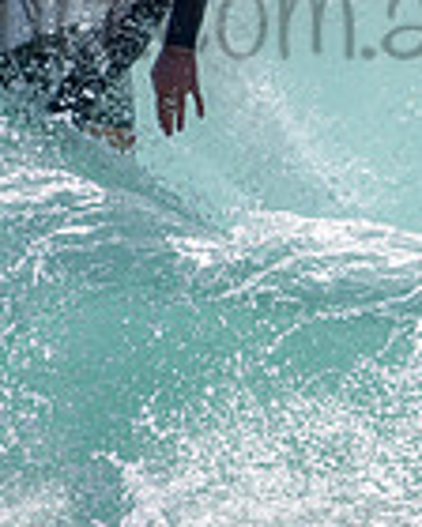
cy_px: -169
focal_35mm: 1759
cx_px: 139
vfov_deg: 1.1
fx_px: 27461
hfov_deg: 0.9
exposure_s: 1/2000
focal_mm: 370
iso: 90
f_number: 5.6
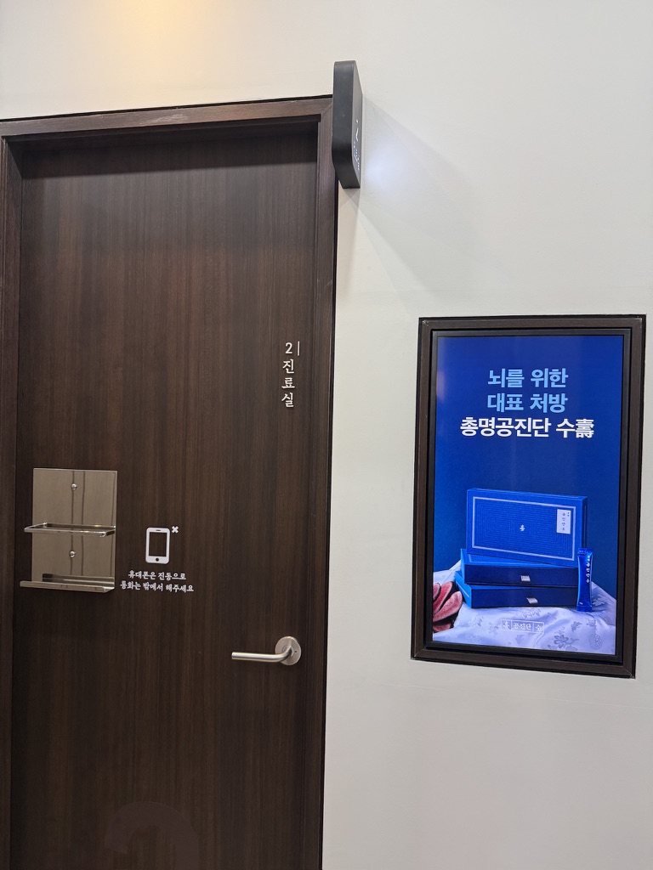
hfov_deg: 56.8
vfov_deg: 71.6
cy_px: 435
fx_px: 604
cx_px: 326
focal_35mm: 24
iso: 160
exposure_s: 1/120
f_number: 1.78
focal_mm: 6.76
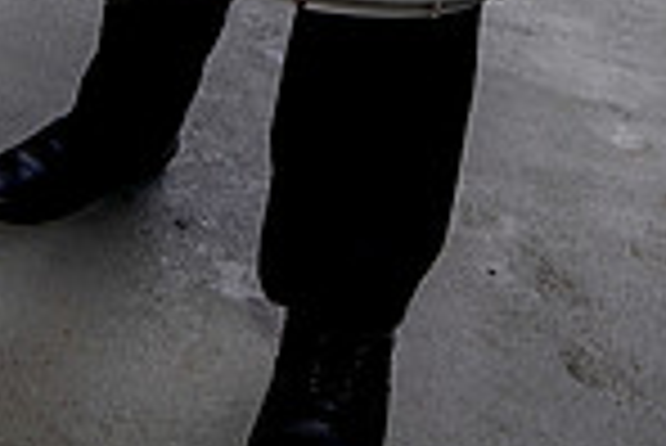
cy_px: -496
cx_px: 526
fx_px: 1407
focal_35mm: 76
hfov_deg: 26.2
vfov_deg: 14.4
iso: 100
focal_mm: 25
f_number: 5.6
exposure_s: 1/250
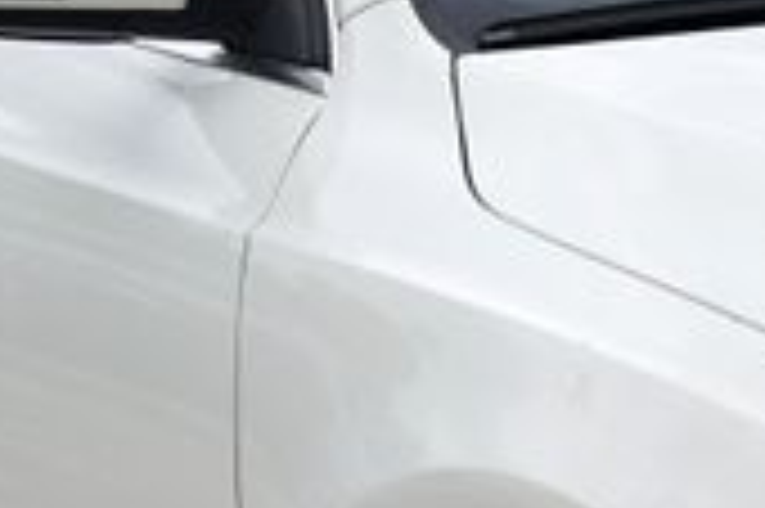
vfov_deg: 7.8
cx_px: 1192
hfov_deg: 11.2
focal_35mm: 175
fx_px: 3715
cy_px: 614
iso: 100
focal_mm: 29
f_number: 4.5
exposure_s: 1/400
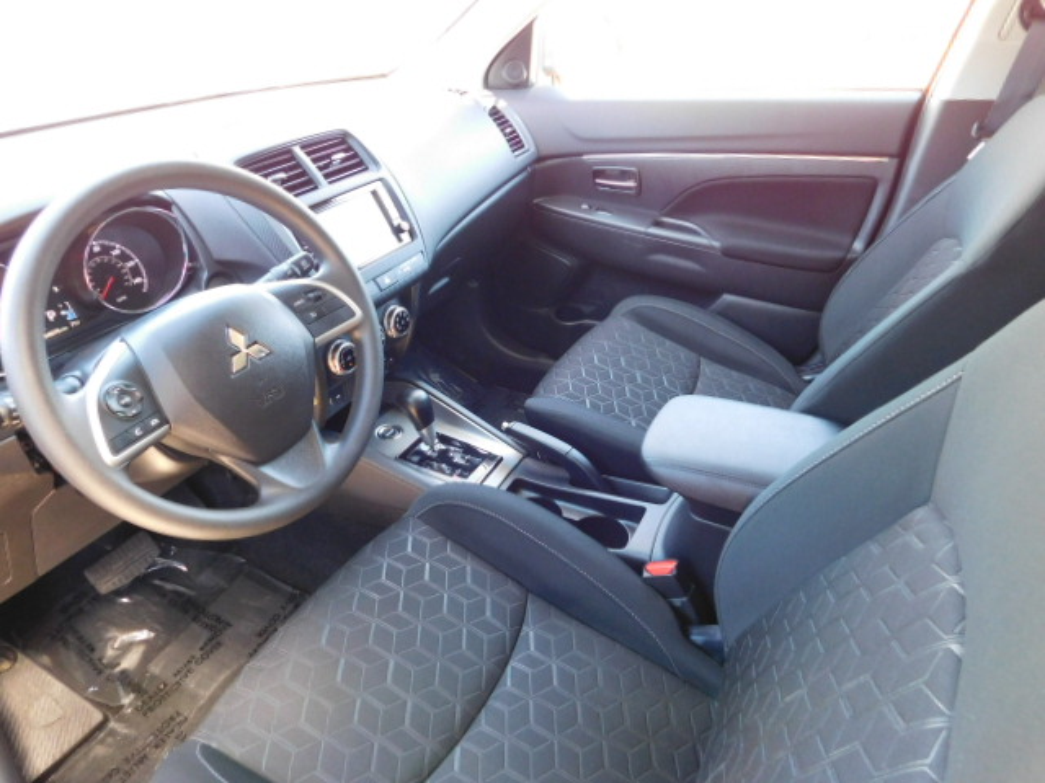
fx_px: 694
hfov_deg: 73.9
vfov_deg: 58.9
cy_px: 392
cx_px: 522
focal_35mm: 23
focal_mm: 4
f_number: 3
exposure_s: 1/30
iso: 280
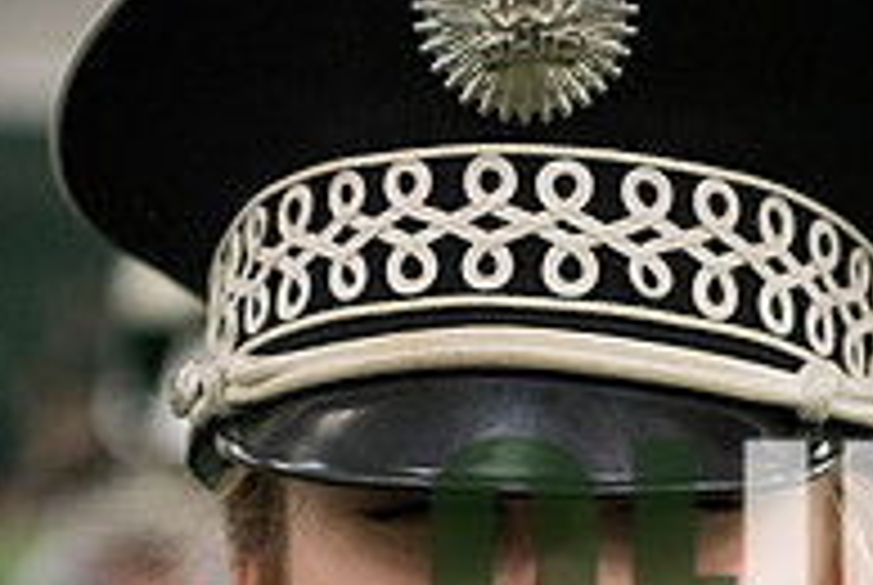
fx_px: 5076
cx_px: 770
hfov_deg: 9.8
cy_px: 650
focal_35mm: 209
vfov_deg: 6.6
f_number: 3.2
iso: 3200
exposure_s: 1/320
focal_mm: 70
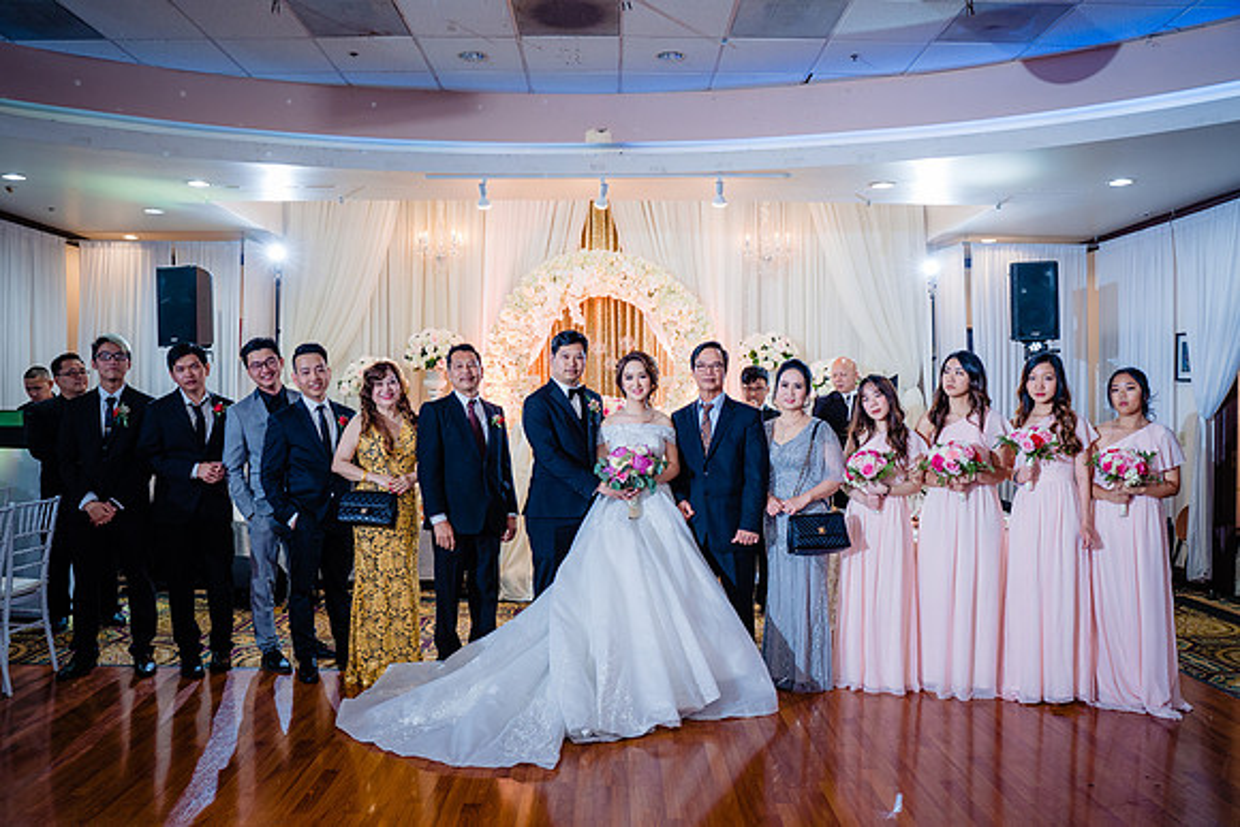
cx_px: 620
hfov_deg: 65.5
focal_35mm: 28
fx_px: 965
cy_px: 414
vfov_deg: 46.4
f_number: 3.5
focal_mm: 28
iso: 800
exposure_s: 1/160
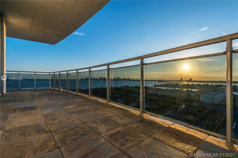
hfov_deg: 96.7
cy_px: 79
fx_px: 106
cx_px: 119
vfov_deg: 73.7
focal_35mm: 16
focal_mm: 16
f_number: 22
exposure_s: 1/250
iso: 400
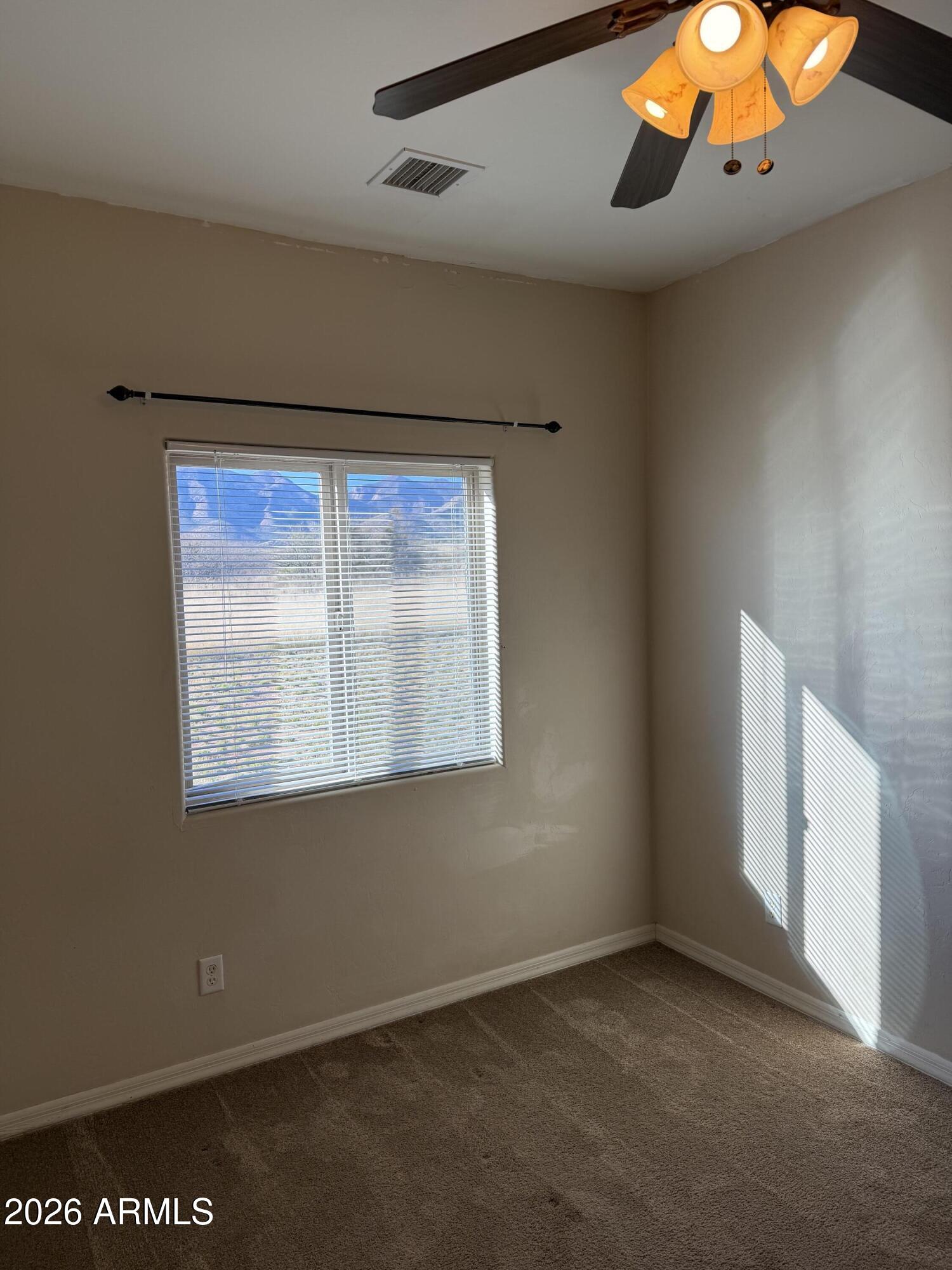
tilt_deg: -2.2
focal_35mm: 24
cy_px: 635
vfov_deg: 71.6
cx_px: 476
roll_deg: +2.3
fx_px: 880
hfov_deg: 56.8
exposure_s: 1/555
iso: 80
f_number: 1.78
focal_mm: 6.76
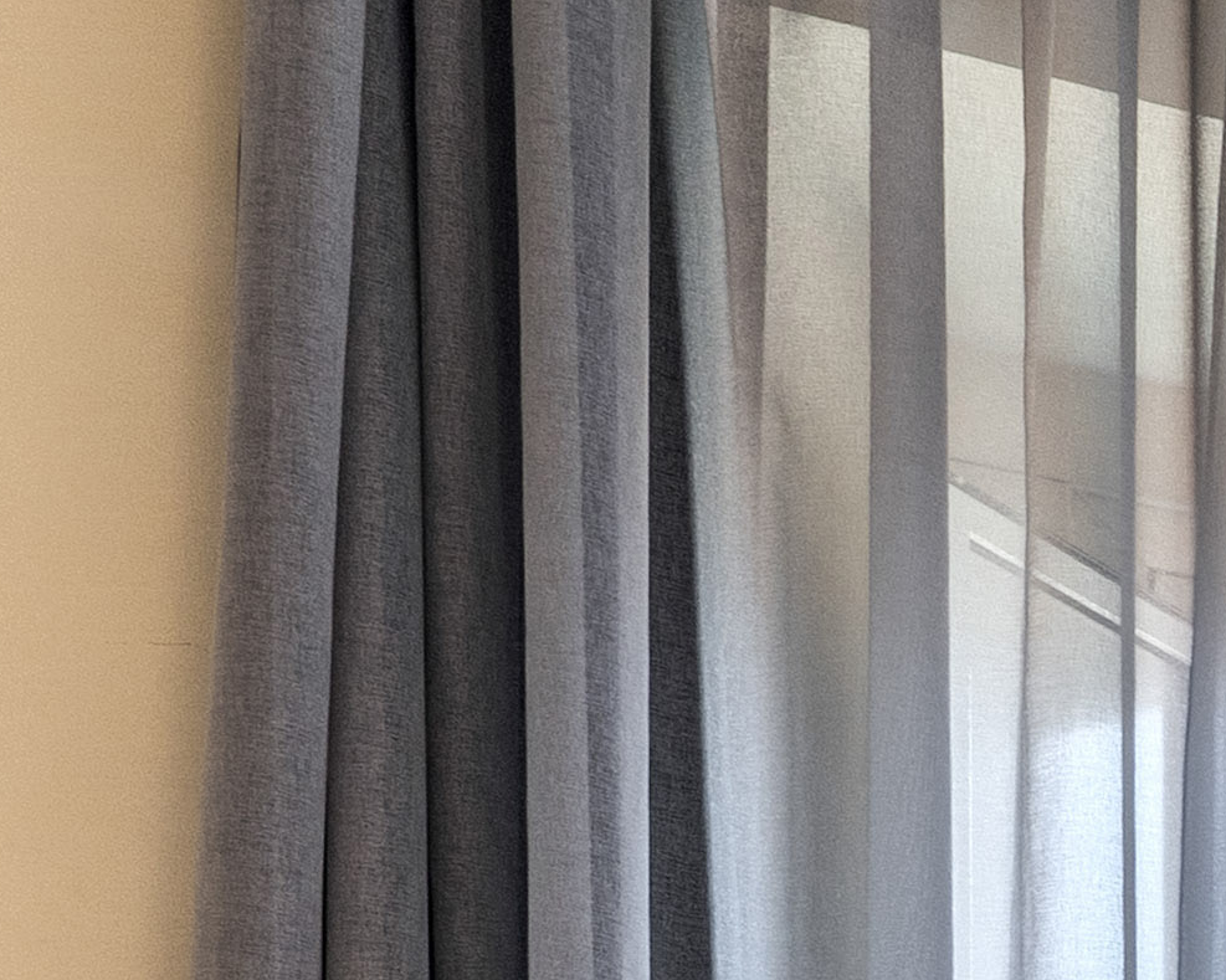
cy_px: 1915
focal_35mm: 97
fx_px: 3519
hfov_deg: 11.5
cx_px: 3638
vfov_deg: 13.7
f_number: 8
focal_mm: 17
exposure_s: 1/25
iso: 200
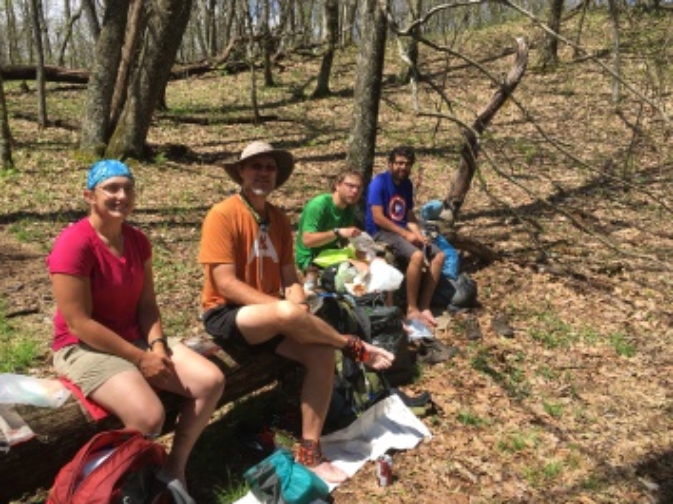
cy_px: 257
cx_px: 329
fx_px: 583
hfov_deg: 60.0
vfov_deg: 46.7
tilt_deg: -5.4
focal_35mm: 30
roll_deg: -2.9
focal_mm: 4.15
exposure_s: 1/884
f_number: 2.2
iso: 25
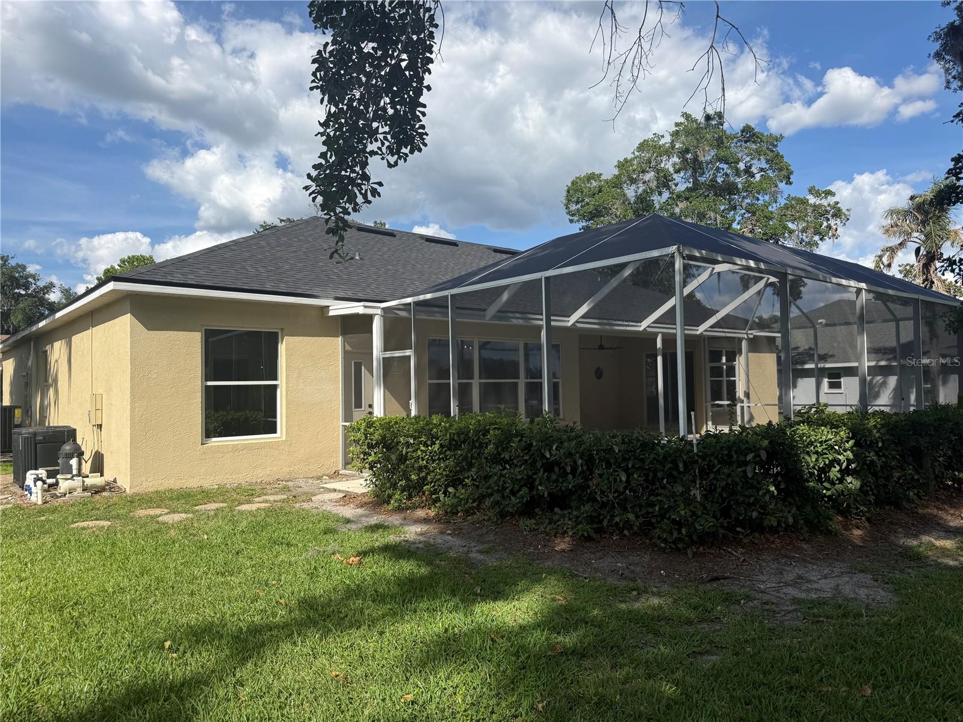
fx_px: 668
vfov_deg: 56.8
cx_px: 482
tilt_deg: +3.8
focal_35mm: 24
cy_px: 361
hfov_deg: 71.6
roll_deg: +0.4
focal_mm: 6.76
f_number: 1.78
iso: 80
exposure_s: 1/4405
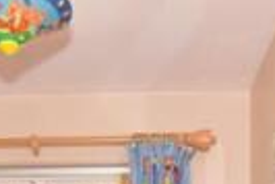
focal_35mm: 74
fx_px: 566
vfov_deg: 15.4
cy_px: 350
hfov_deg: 27.3
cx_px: 124
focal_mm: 10
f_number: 5
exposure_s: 1/60
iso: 200
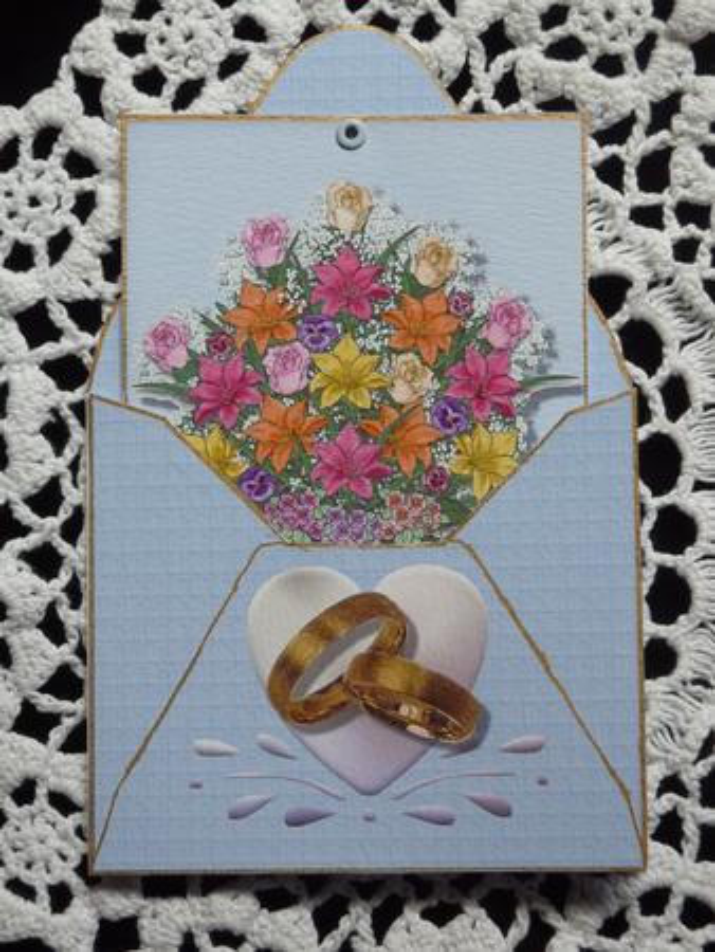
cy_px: 476
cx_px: 358
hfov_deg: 17.8
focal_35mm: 83
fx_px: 2284
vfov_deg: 23.5
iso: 125
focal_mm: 13.7
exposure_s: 1/40
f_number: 4.2
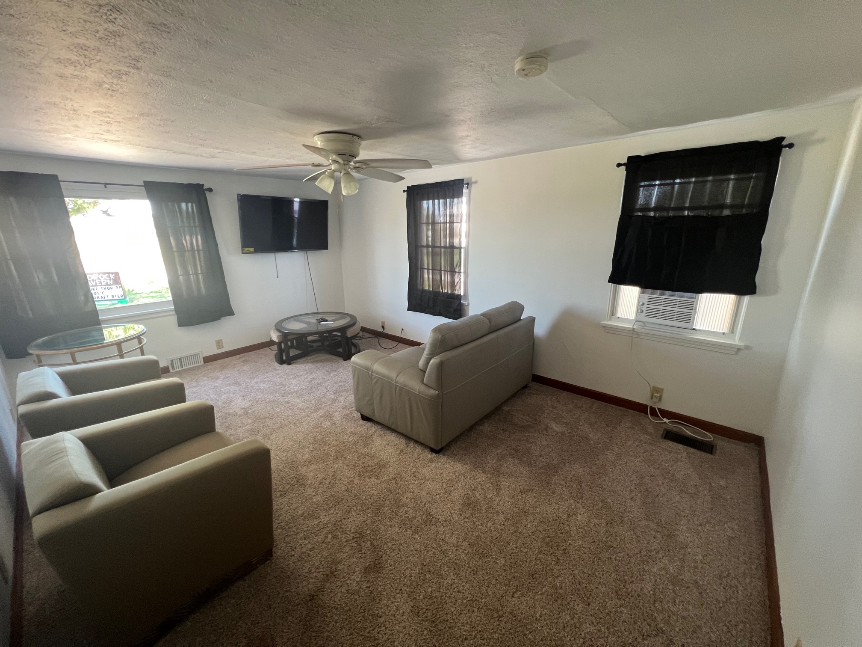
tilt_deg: -15.9
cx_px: 431
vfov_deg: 89.9
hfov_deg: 106.2
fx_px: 324
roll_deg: +0.6
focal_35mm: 13
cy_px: 324
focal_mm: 1.57
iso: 200
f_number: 1.8
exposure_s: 1/60
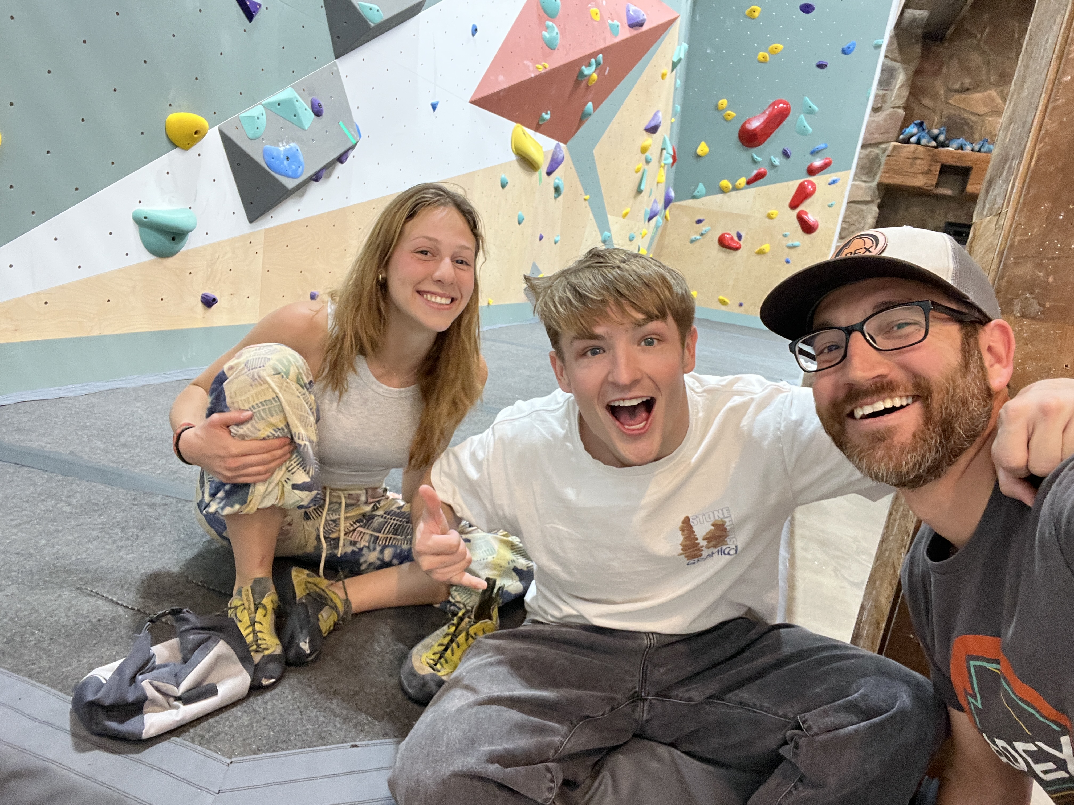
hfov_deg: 73.9
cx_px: 537
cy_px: 402
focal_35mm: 23
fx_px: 714
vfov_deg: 58.9
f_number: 2.2
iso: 250
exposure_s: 1/40
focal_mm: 2.71
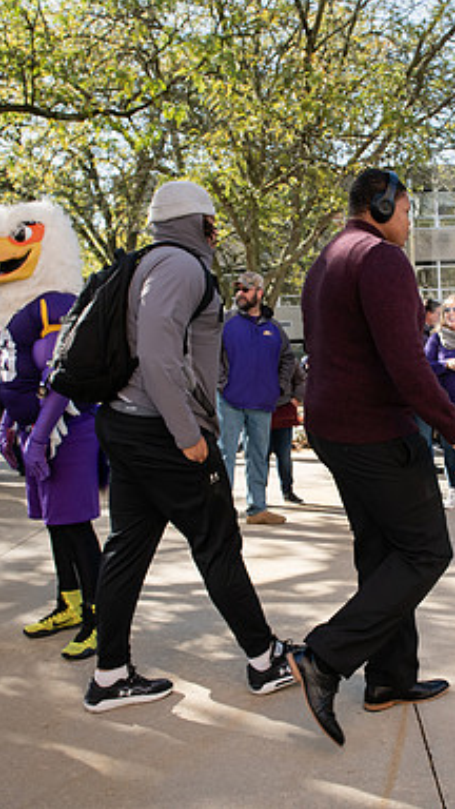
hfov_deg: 30.4
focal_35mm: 38
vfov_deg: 52.8
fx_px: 815
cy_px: 403
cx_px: 369
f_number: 5.6
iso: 400
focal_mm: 24
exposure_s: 1/500
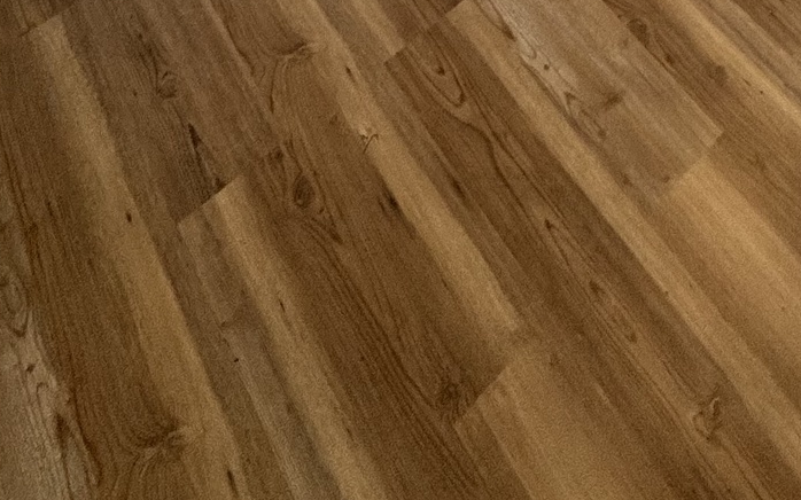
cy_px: -749
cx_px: 772
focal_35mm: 49
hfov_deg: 37.4
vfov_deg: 14.4
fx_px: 1069
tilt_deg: -18.8
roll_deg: -0.3
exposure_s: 1/120
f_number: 2.2
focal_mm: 2.22
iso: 125
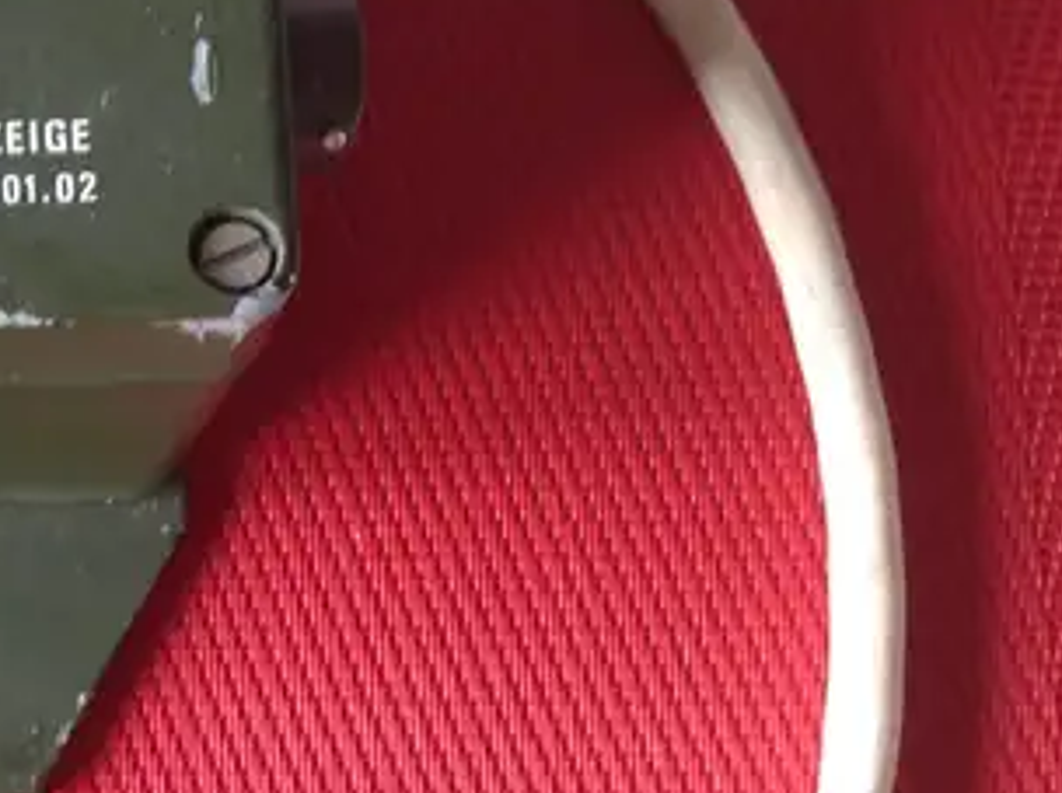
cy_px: 695
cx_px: -496
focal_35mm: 115
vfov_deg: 12.8
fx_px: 3523
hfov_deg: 15.8
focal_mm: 4.28
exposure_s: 1/15
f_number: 2.4
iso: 50
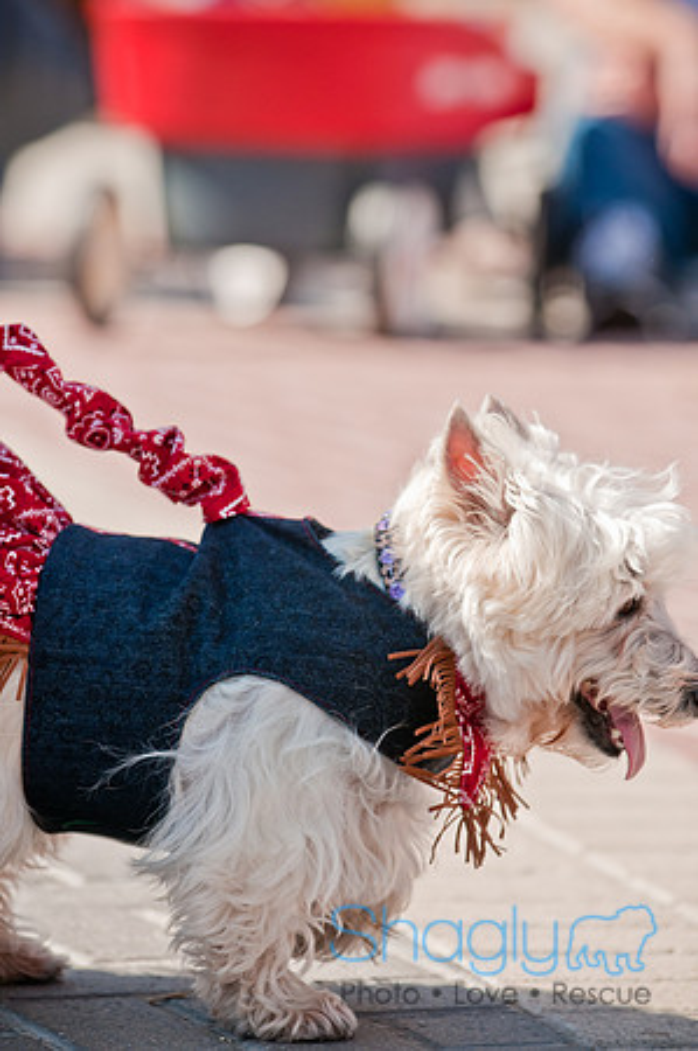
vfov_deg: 9.5
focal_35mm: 218
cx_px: 349
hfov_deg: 6.3
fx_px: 6340
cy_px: 526
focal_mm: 145
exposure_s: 1/1600
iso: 200
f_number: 4
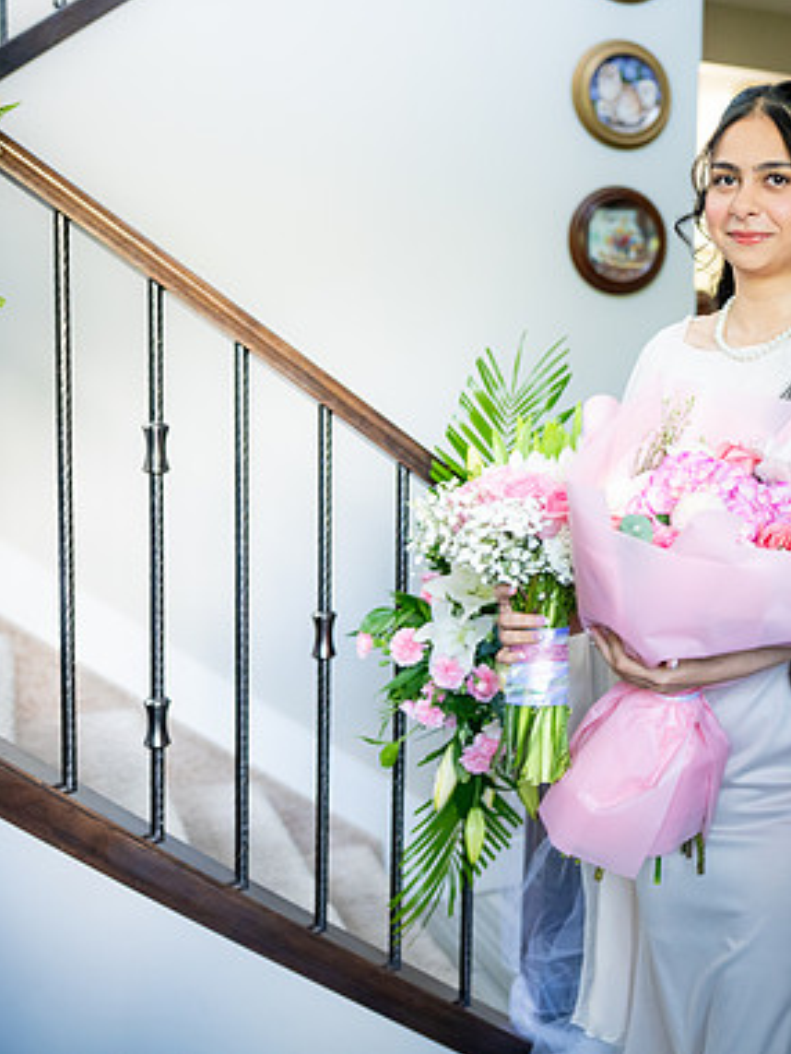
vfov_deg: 45.8
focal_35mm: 41
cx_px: 733
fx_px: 1248
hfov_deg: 33.1
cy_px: 524
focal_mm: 28
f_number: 2
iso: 1600
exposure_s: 1/250
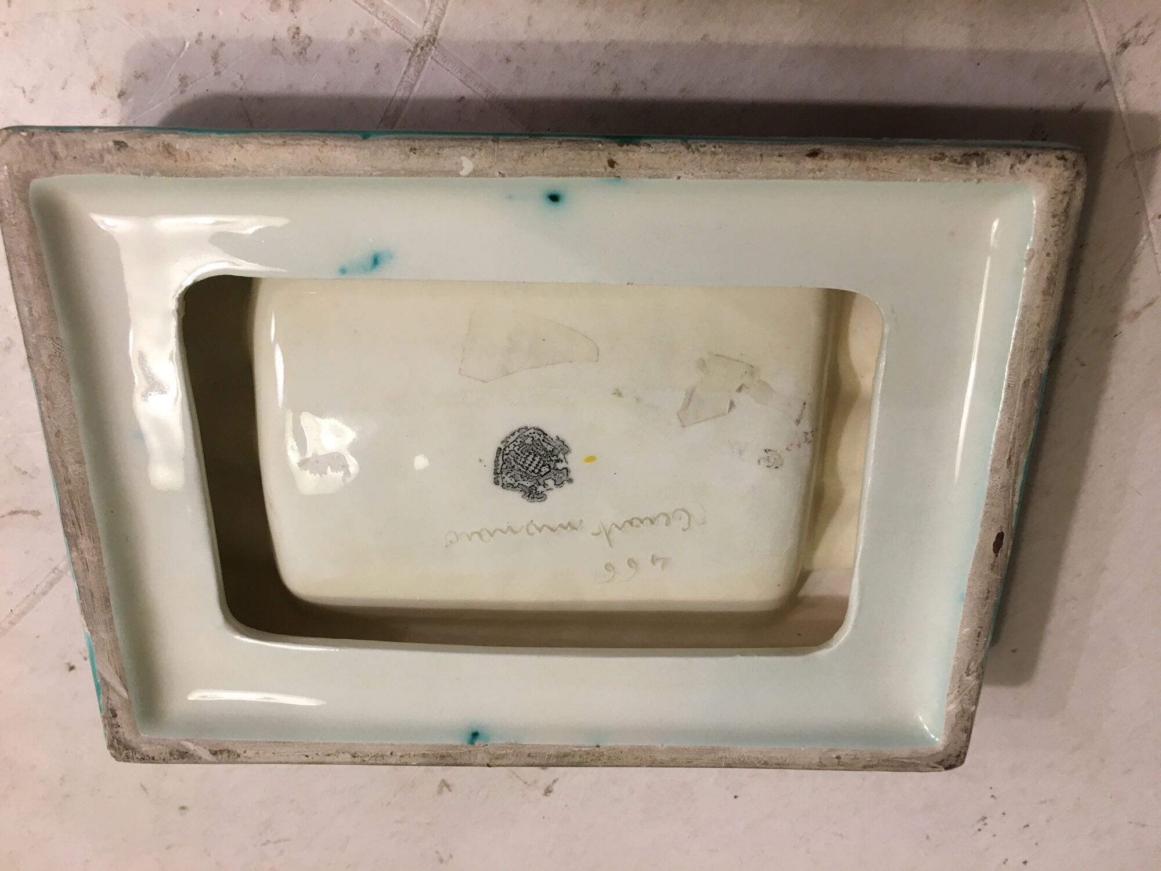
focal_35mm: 29
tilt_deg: -64.1
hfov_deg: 61.7
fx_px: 973
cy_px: 436
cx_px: 580
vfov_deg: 48.2
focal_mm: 4.15
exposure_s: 1/33
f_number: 2.2
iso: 100
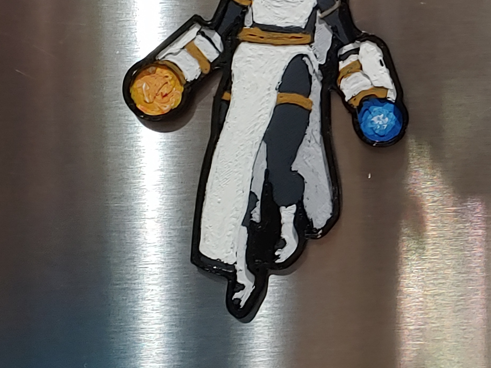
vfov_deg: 14.0
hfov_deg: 17.9
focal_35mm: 106
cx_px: 537
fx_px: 1504
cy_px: 146
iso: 100
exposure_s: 1/40
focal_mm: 4.23
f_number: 1.5
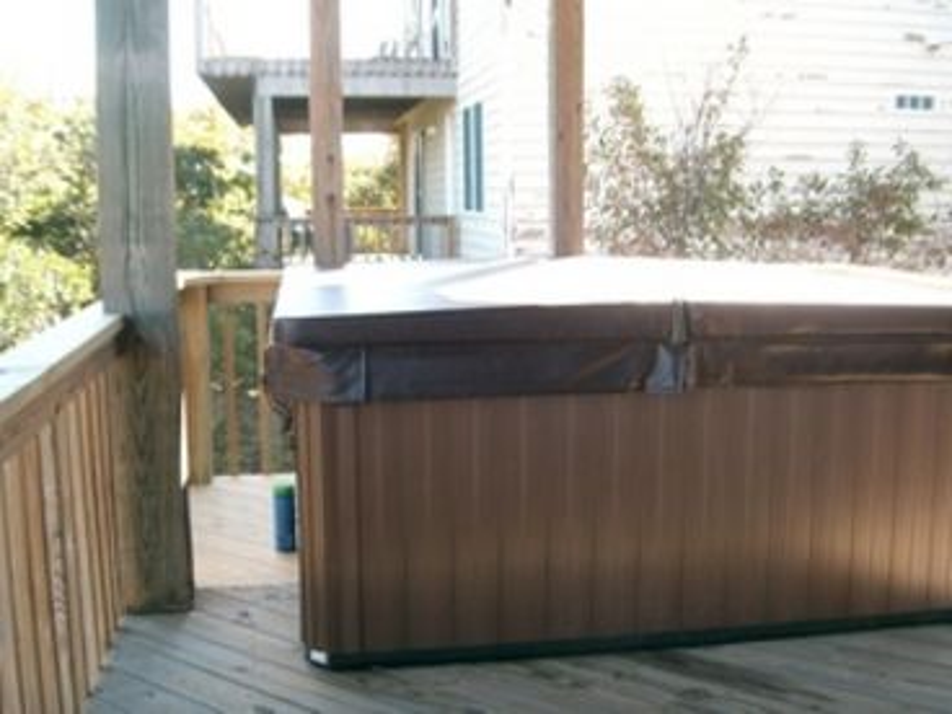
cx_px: 476
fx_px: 1073
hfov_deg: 47.9
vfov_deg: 36.8
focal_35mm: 39
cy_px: 357
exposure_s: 1/160
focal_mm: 8
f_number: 2.8
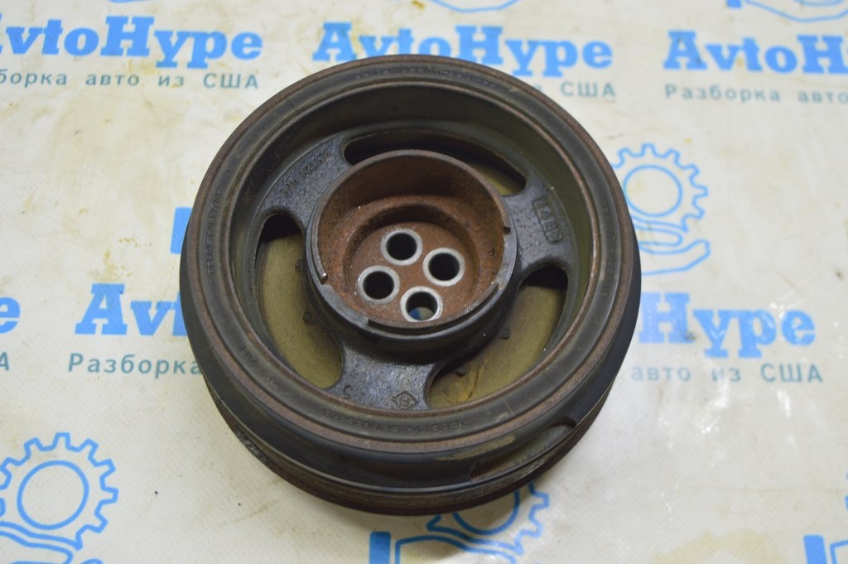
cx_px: 424
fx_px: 1024
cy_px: 282
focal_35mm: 44
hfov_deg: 45.0
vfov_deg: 30.8
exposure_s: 1/20
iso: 400
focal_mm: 29
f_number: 5.6
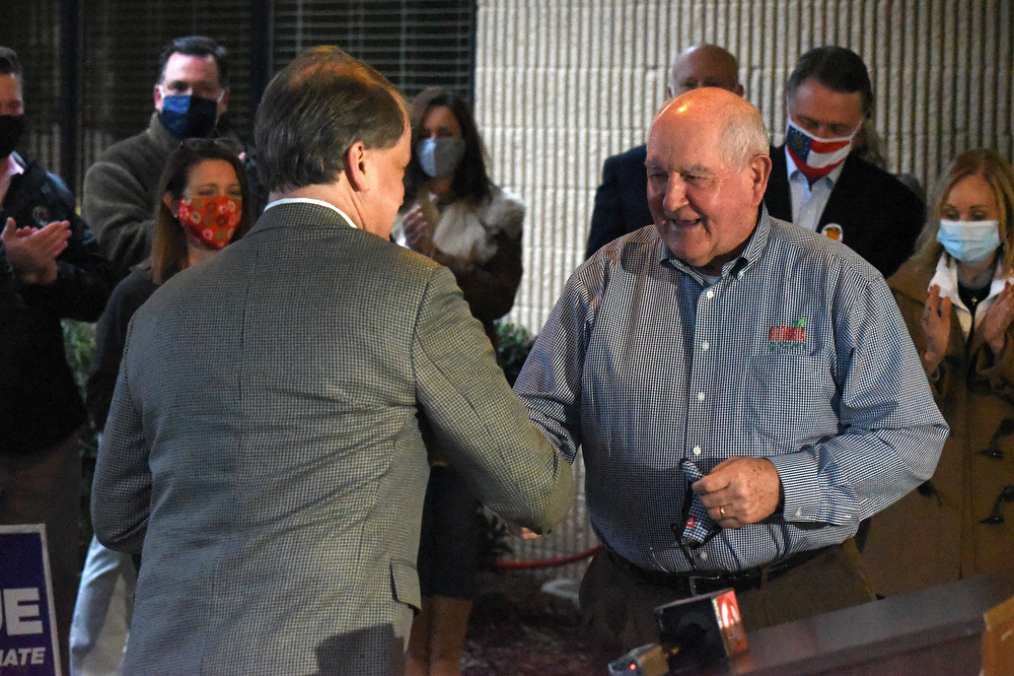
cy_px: 338
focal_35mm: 100
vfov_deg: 13.7
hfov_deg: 20.4
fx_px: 2816
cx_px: 507
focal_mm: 100
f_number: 6.3
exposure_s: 1/250
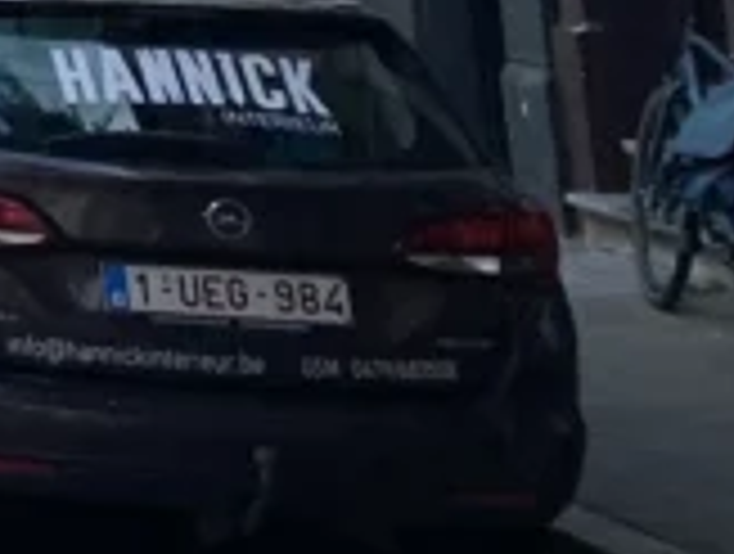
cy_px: -815
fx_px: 3464
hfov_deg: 9.5
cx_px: -1445
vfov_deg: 8.3
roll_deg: +0.7
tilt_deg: +11.1
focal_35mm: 163
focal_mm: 4.25
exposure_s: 1/1232
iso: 32
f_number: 1.8
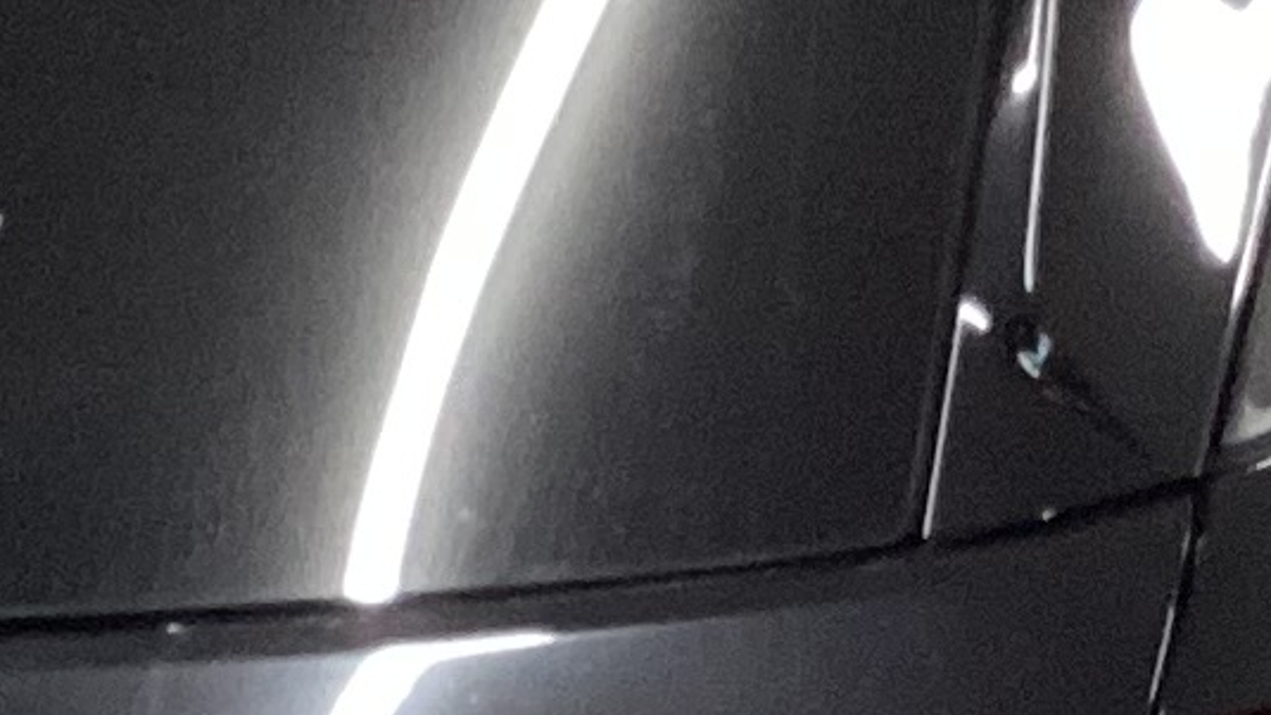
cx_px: 972
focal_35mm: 206
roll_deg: +0.7
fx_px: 6943
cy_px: 1078
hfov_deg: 10.4
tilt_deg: -19.5
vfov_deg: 5.8
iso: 320
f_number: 2.4
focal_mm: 3.3
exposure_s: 1/33
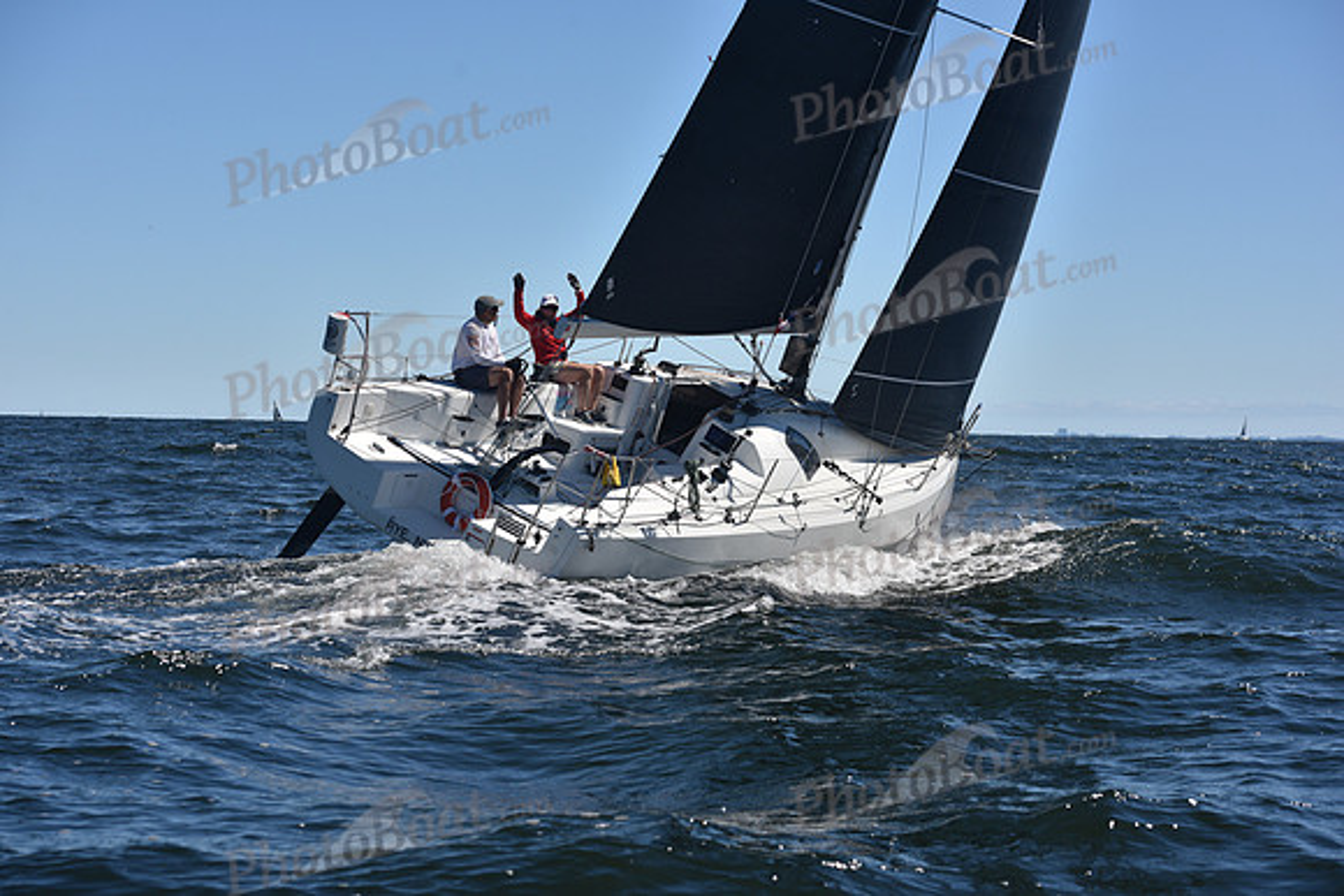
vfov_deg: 19.5
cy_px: 448
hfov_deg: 28.8
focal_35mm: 70
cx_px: 672
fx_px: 2614
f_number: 6.3
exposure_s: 1/800
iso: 200
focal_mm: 70
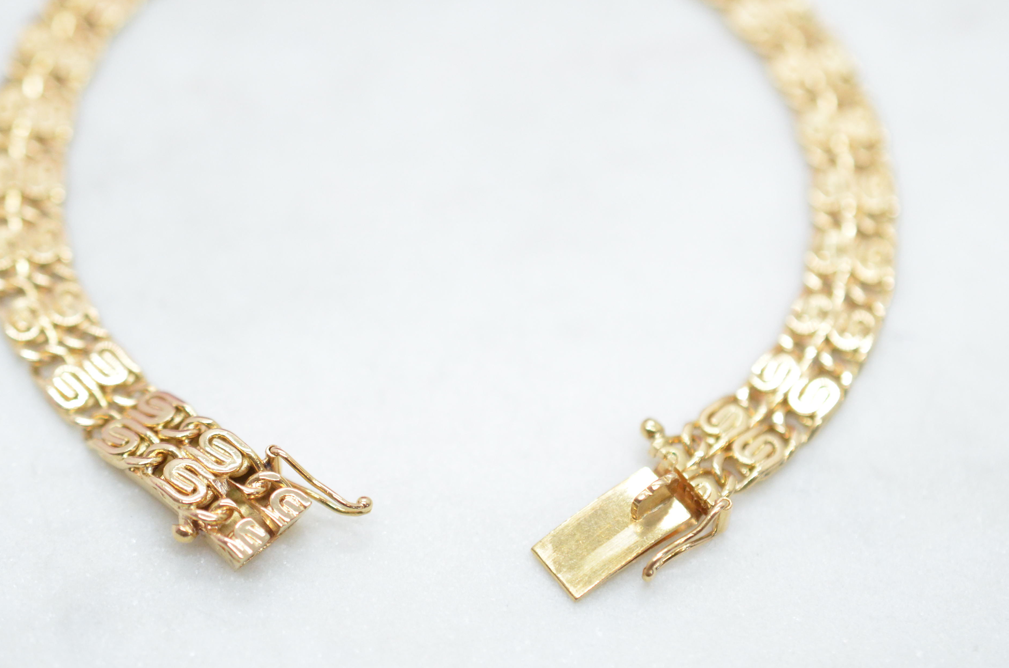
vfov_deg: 17.2
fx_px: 2210
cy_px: 297
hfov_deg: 25.7
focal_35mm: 79
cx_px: 434
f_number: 4
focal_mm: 40
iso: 2500
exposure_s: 1/1250
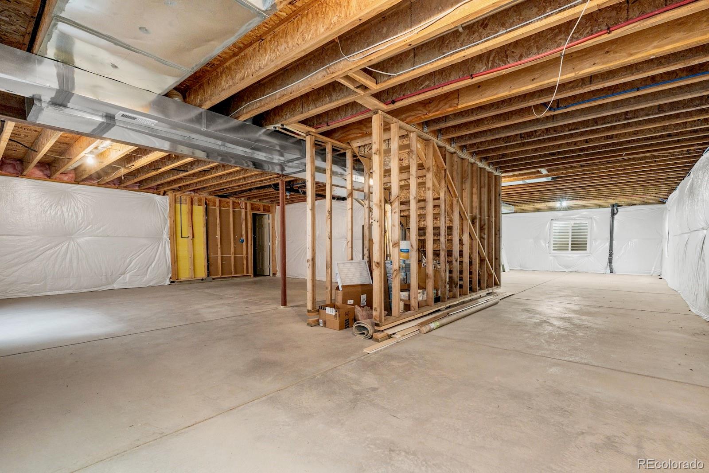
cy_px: 236
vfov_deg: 72.1
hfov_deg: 95.0
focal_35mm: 16
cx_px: 354
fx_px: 325
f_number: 8
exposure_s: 1/5
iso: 400
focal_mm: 16.5
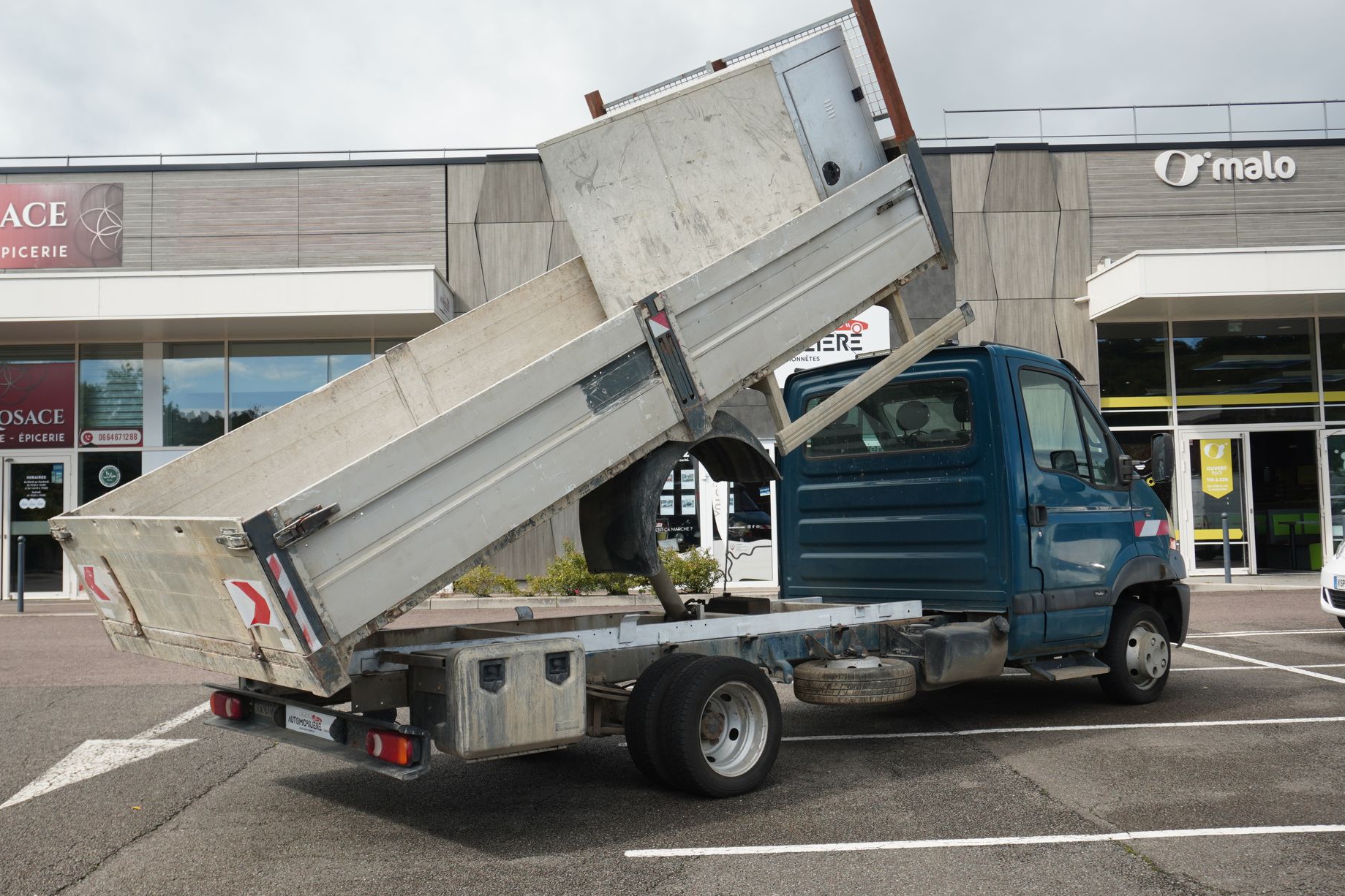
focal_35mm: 38
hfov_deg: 51.2
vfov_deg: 35.4
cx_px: 619
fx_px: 1403
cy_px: 428
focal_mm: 23
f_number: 5.6
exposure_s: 1/125
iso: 100
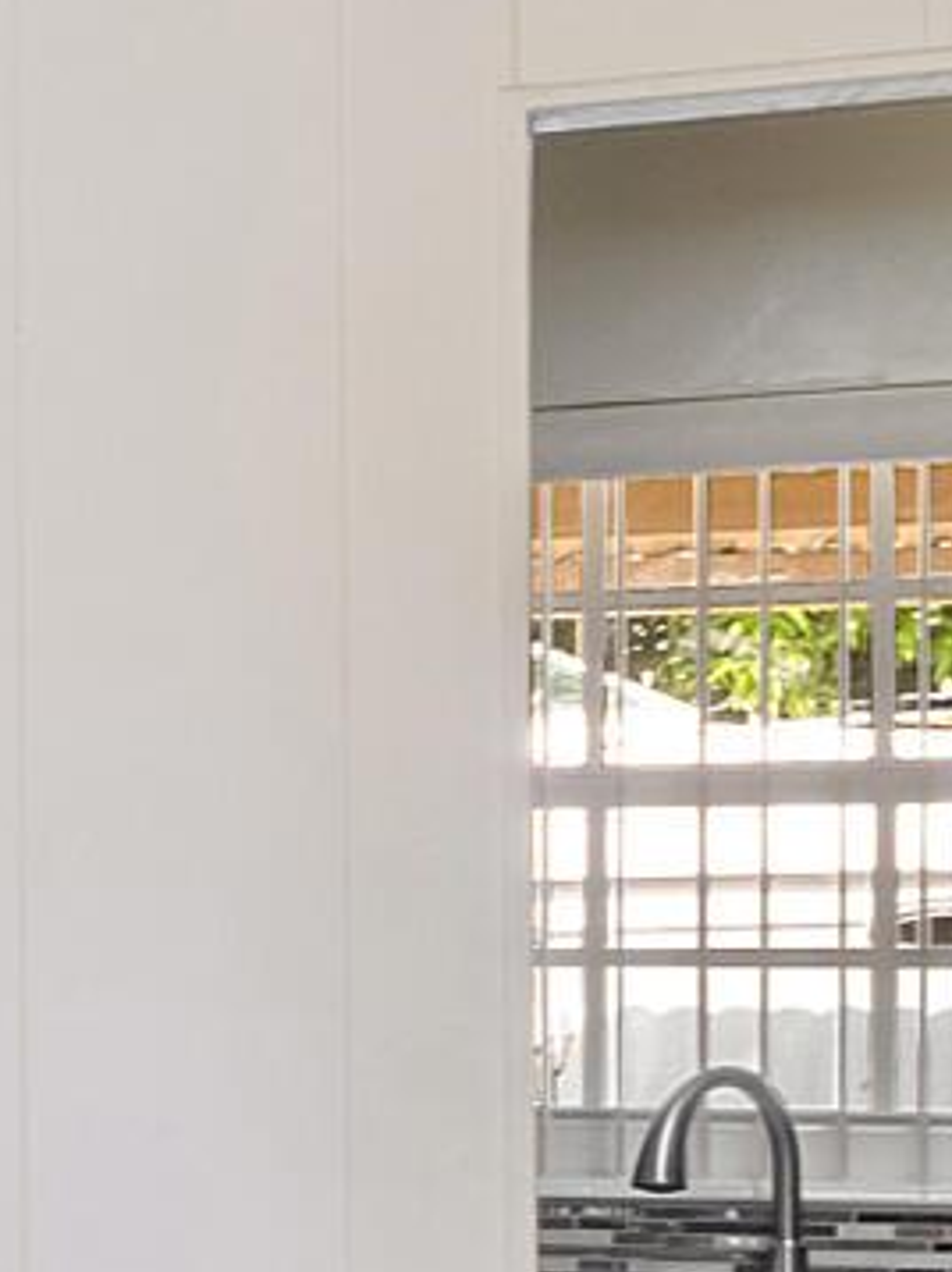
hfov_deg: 7.3
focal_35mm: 133
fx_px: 4884
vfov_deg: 14.7
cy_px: 1144
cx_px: -3069
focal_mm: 11
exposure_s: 1/5
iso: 160
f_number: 11
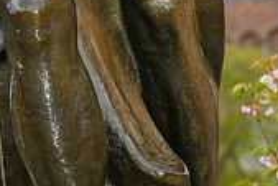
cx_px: 393
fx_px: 5866
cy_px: -73
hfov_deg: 2.7
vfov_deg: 1.8
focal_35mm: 759
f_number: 7.1
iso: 100
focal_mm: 200
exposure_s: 1/200
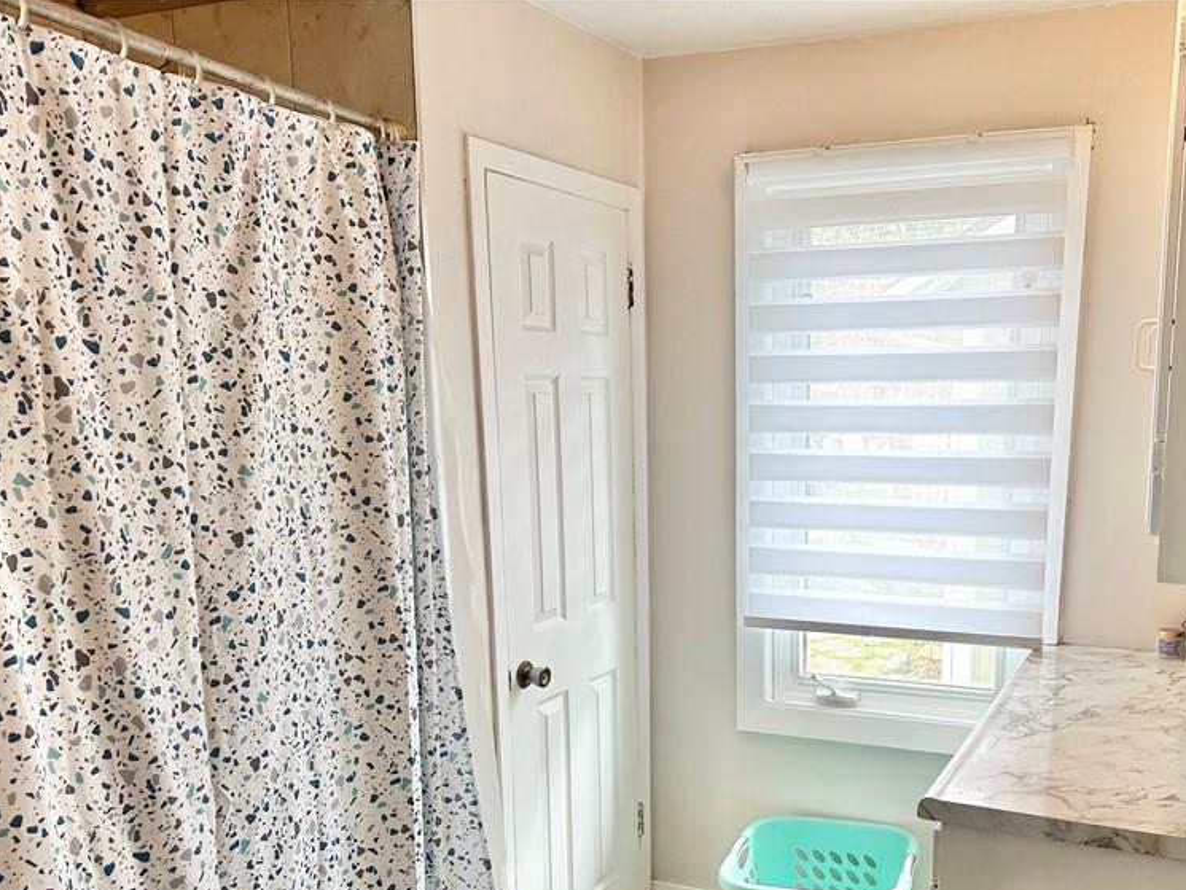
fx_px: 1131
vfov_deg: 42.3
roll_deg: +2.1
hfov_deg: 54.6
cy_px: 608
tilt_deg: -7.6
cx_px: 759
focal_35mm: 33
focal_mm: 6.86
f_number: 1.78
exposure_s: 1/120
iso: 100
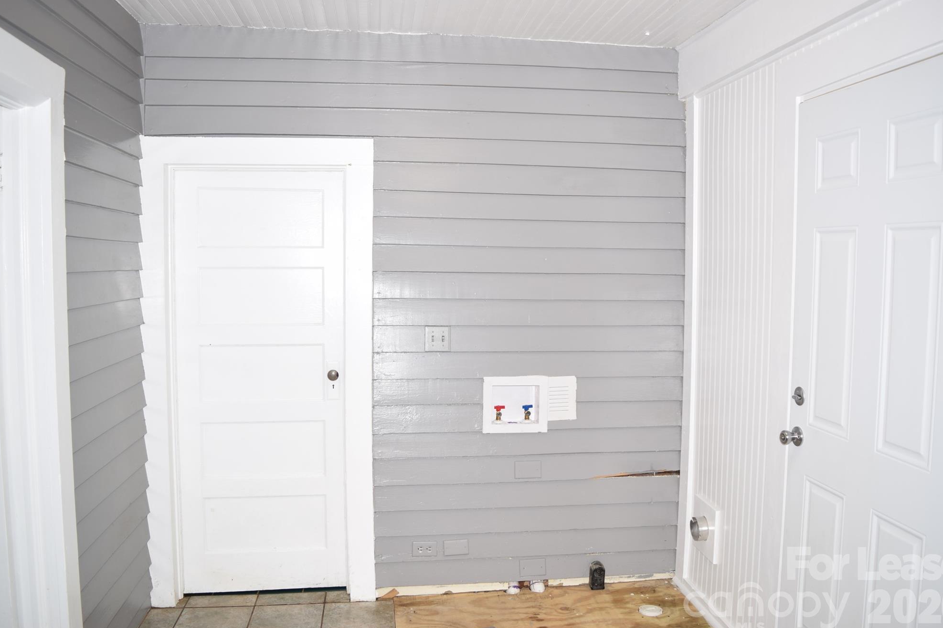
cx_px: 482
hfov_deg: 65.5
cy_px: 315
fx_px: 733
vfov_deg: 46.4
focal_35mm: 28
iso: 100
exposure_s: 1/60
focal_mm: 18
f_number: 3.5
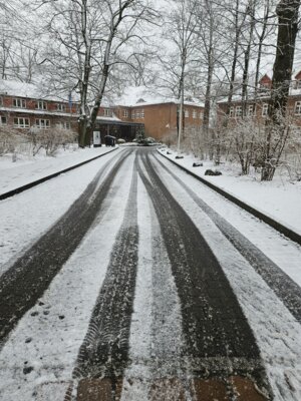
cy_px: 200
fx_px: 267
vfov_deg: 73.9
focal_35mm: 23
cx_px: 150
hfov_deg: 58.9
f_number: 1.8
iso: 25
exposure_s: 1/233
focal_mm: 5.4
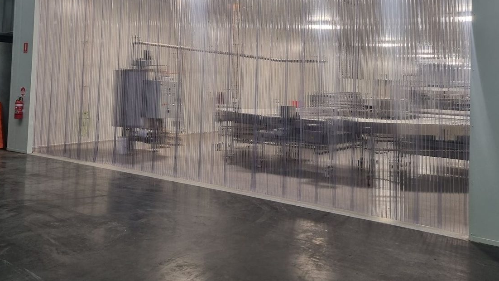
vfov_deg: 32.2
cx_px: 240
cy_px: 67
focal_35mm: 36
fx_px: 476
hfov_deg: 55.3
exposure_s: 1/100
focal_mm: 5.4
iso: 160
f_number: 1.8
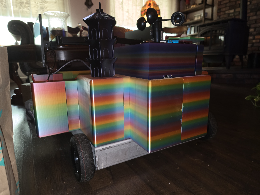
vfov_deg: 58.9
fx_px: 173
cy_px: 98
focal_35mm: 23
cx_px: 130
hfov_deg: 73.9
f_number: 1.4
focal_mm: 6.5
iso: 800
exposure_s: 1/12
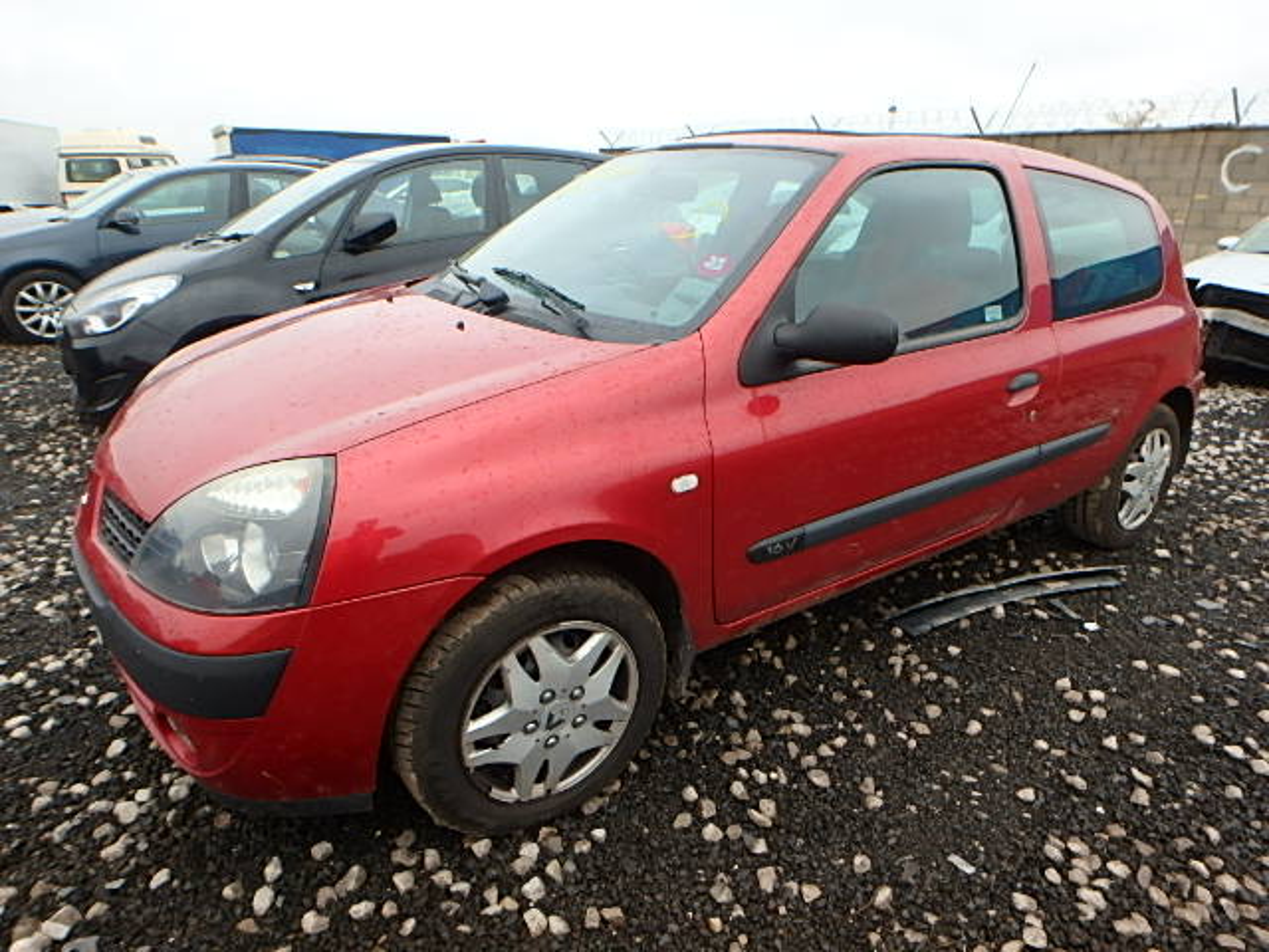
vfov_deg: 63.4
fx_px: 770
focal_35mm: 21
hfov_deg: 79.0
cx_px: 634
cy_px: 476
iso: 125
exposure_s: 1/200
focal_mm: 3.7
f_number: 3.5
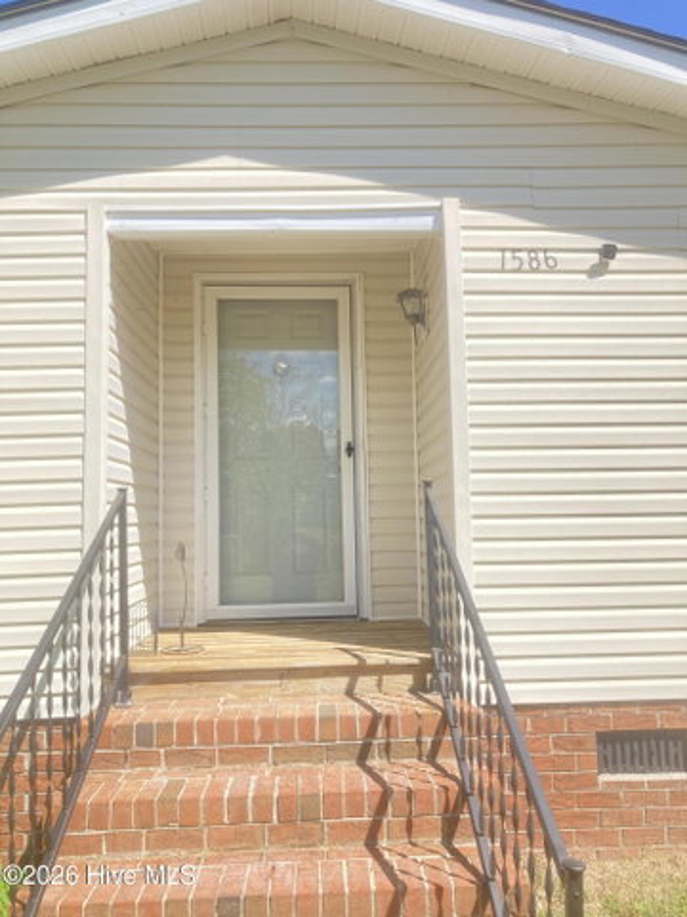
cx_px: 344
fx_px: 741
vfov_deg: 63.4
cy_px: 458
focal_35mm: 28
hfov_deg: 49.7
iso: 20
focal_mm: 3.99
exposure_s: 1/1215
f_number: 1.8
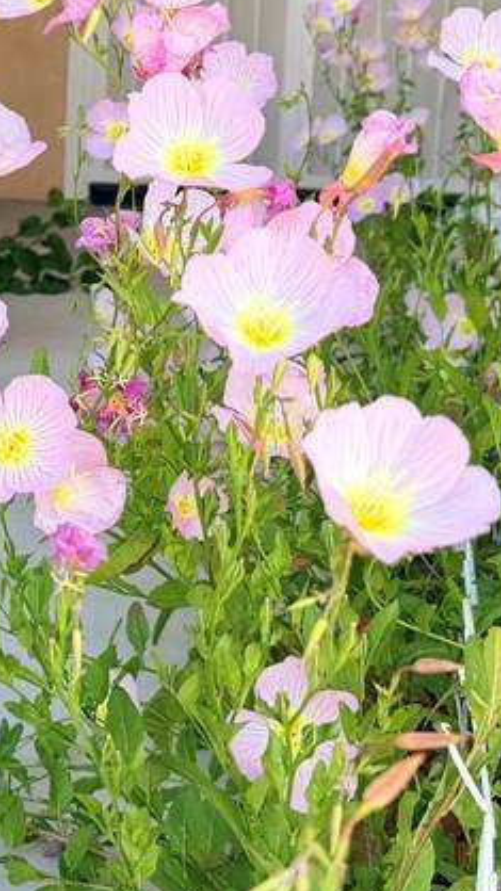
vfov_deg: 32.6
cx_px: -126
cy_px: 307
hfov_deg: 17.8
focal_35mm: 64
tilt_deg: -10.5
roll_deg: -0.2
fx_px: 1512
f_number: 1.78
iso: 80
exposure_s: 1/481
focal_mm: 6.76
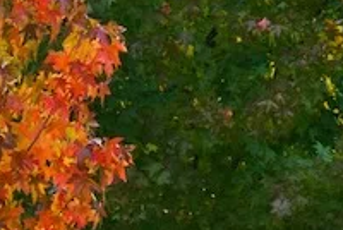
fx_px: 10544
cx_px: -201
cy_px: 214
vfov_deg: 1.2
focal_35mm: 1105
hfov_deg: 1.9
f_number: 8
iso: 100
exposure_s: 1/15
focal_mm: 123
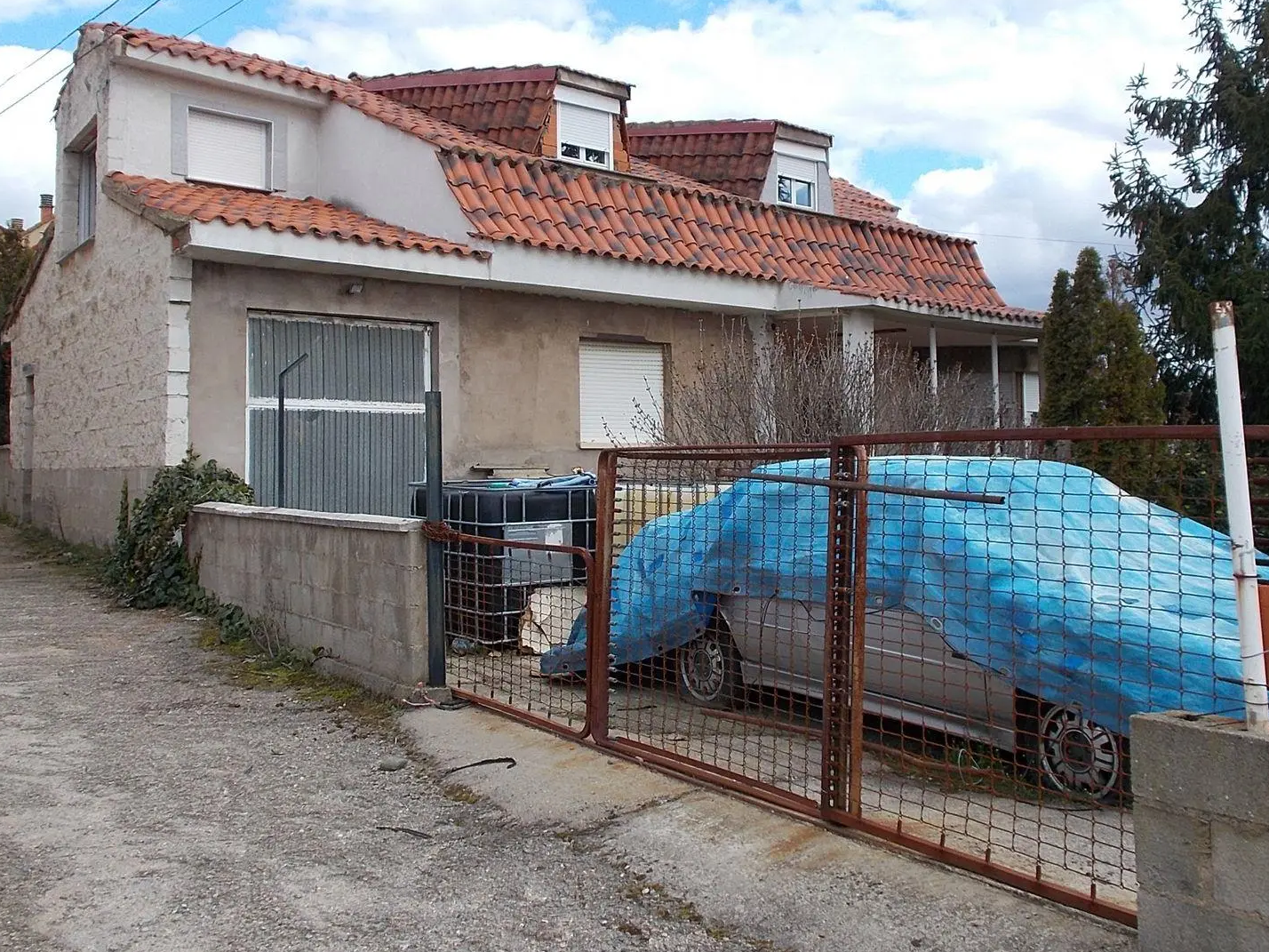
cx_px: 600
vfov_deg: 35.9
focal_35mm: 40
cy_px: 401
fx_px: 1466
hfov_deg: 46.8
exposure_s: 1/500
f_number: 3.6
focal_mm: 6
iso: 80
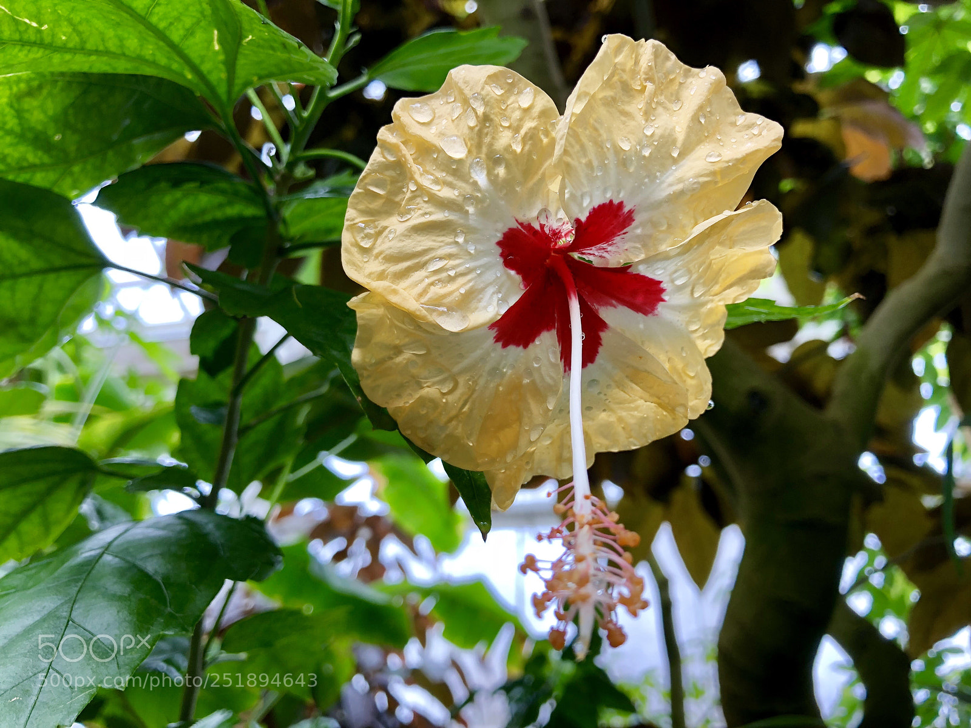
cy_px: 364
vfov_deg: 49.7
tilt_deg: +34.6
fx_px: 785
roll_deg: -0.8
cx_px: 486
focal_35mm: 28
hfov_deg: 63.4
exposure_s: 1/120
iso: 32
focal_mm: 4
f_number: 1.8
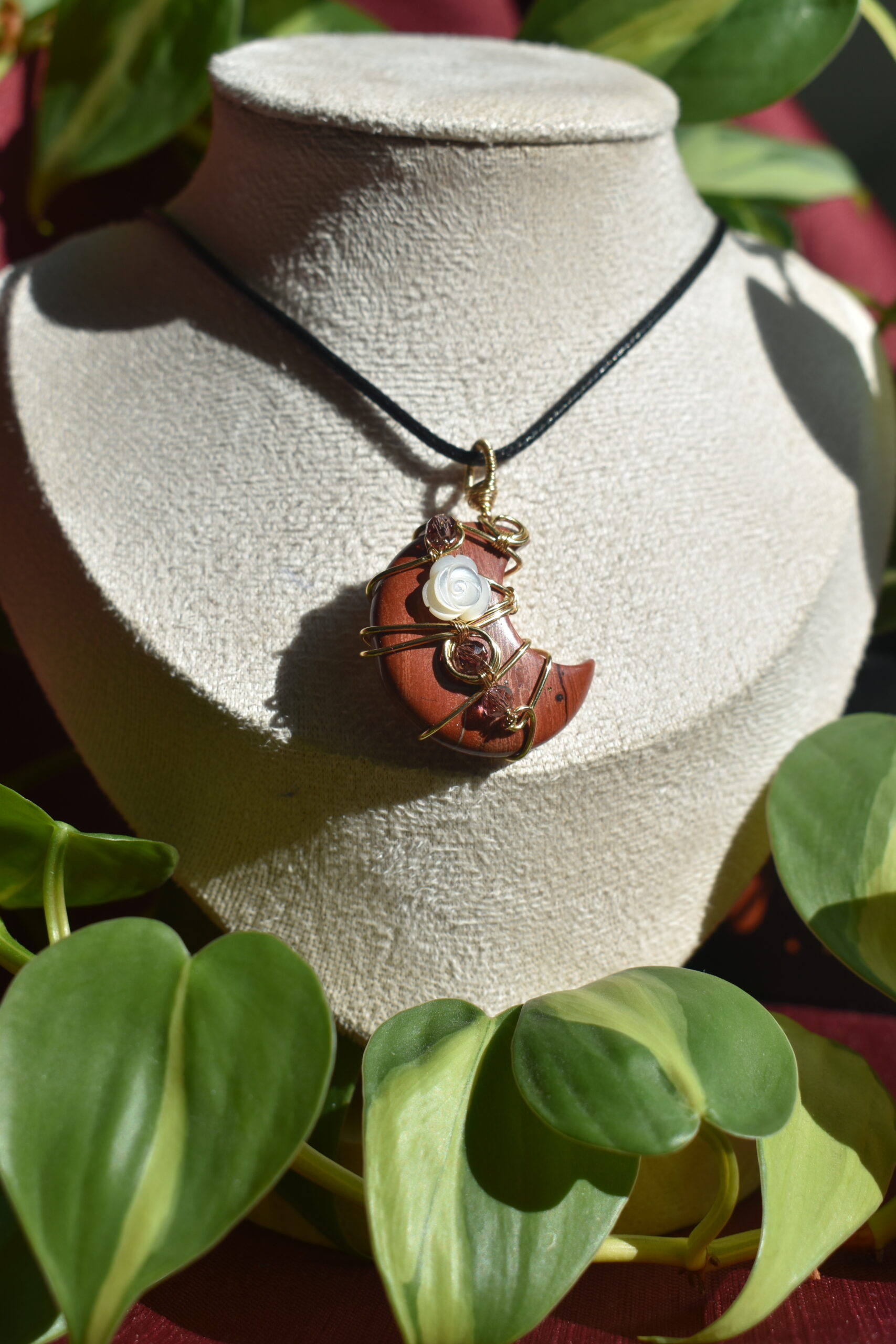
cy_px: 672
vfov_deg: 37.8
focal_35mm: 52
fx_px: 1960
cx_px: 448
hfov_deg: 25.8
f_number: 8
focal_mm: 35
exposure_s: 1/400
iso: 100
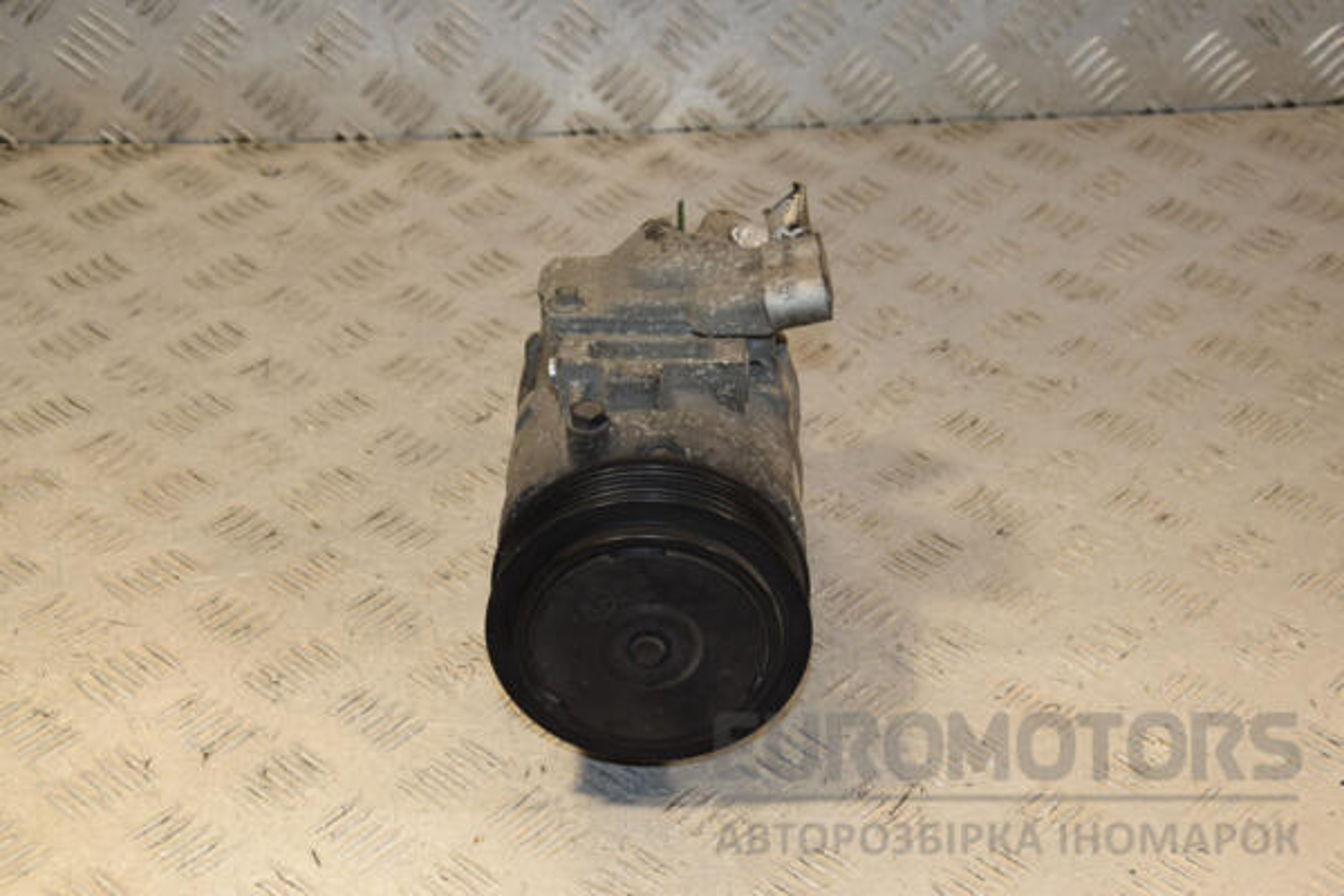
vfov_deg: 20.2
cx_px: 672
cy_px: 448
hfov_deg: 29.9
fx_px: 2520
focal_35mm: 68
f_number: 7.1
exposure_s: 1/200
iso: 800
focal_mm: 45
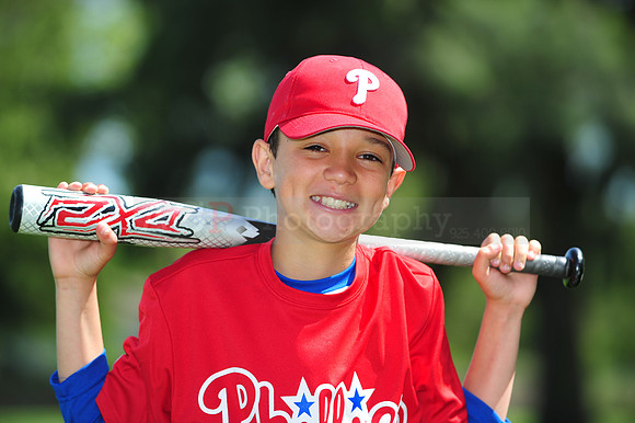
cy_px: 212
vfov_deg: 6.9
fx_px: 3526
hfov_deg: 10.3
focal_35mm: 200
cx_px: 318
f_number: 4.5
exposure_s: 1/800
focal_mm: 200
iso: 200
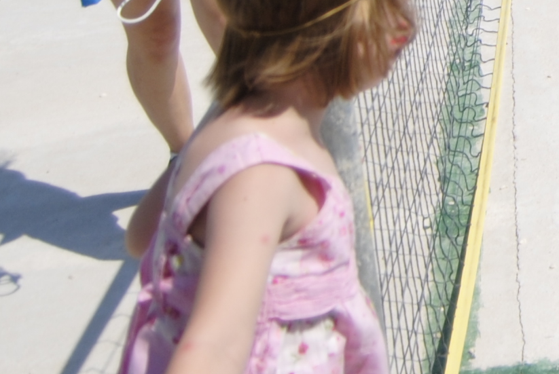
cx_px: 1017
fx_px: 1974
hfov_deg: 14.2
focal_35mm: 127
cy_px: -288
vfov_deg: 10.2
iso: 100
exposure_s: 1/2500
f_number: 3.5
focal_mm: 18
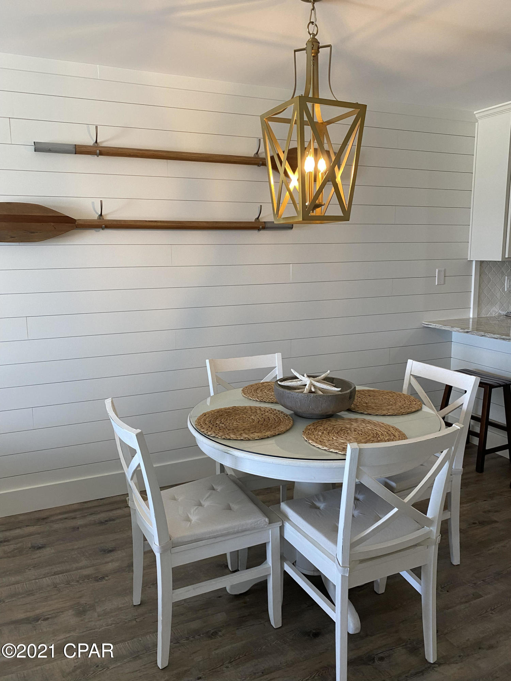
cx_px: 256
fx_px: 512
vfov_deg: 67.3
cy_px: 340
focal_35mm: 26
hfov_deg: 53.1
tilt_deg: -8.3
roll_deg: +0.7
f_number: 1.8
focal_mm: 4.25
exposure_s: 1/60
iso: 80
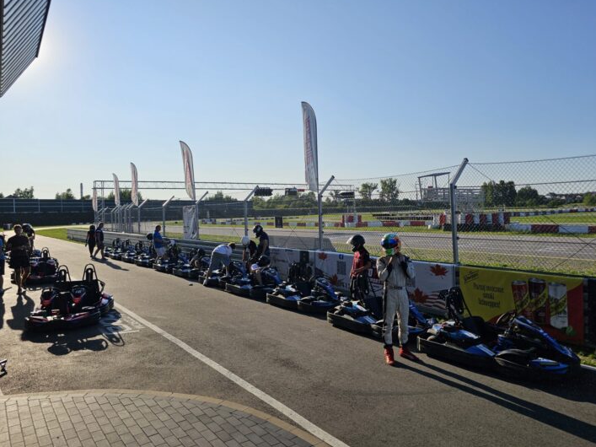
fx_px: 430
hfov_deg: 69.4
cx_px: 297
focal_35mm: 25
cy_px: 218
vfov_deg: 54.9
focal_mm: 6.3
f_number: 1.7
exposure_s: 1/1321
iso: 10
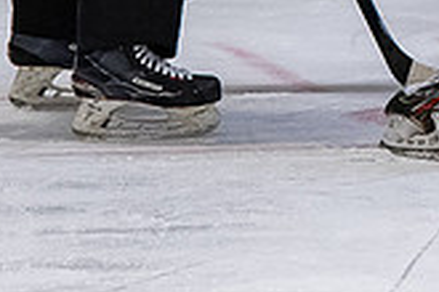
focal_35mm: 1309
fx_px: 15961
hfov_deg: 1.6
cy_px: -274
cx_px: 479
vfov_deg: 1.0
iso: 2000
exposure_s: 1/800
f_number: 3.5
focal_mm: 185
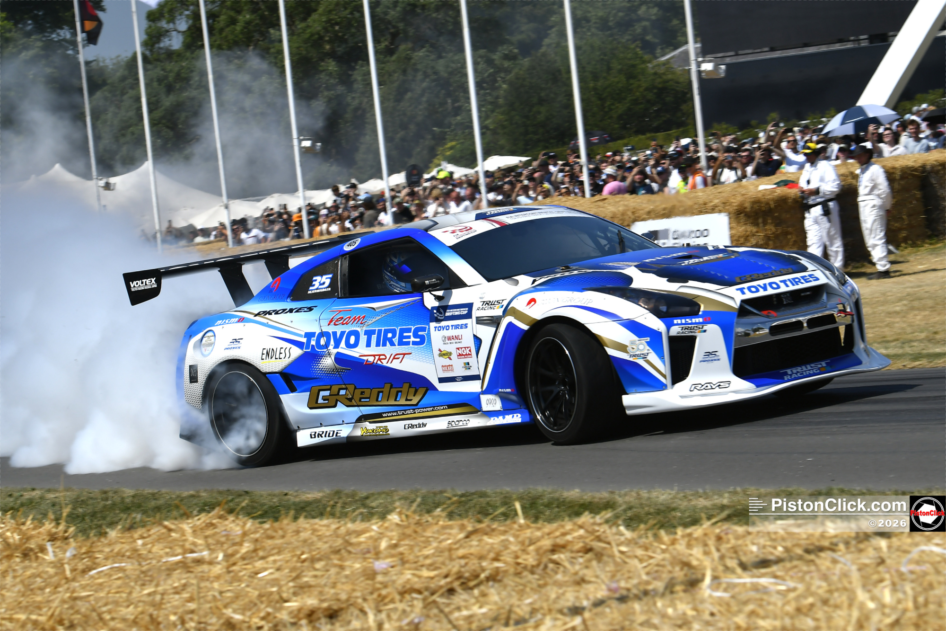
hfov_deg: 18.9
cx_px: 473
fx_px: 2838
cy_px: 316
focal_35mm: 108
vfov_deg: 12.7
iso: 125
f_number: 7.1
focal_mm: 72
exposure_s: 1/400
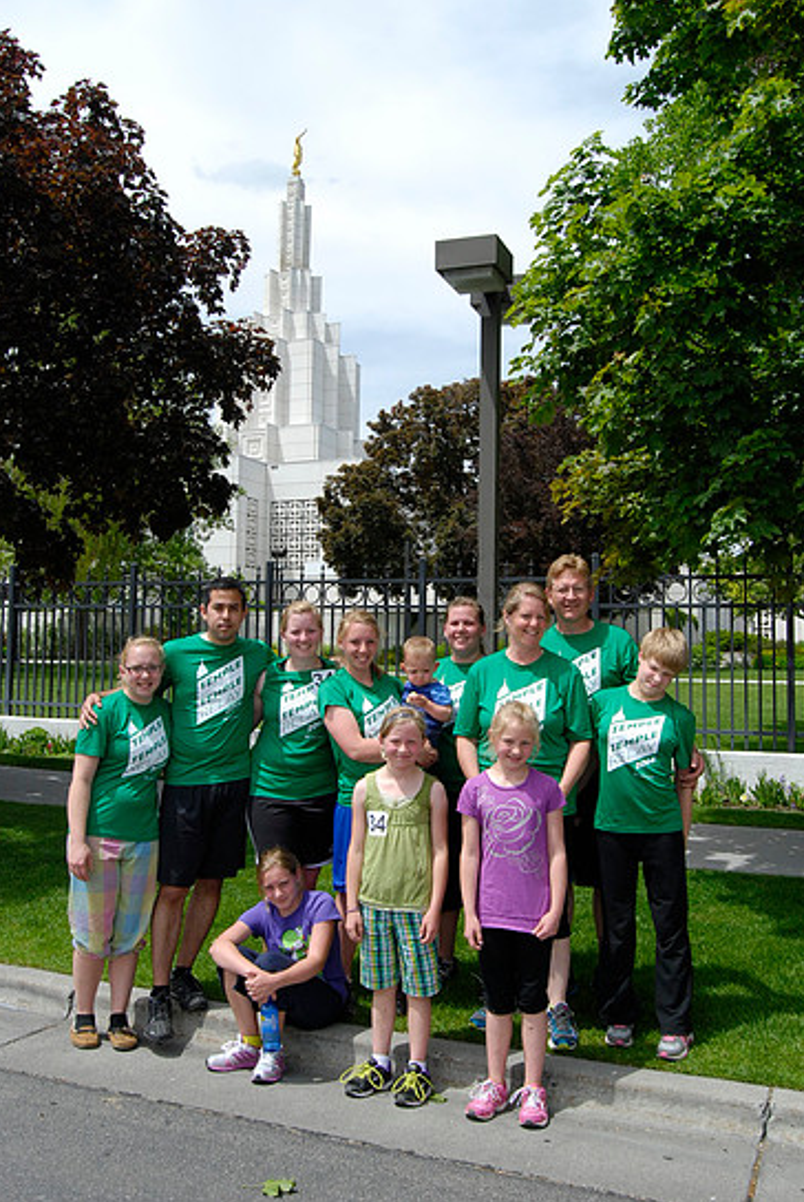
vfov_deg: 58.6
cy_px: 566
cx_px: 402
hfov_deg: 41.2
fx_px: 1069
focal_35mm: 32
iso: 400
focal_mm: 20
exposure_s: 1/500
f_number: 10
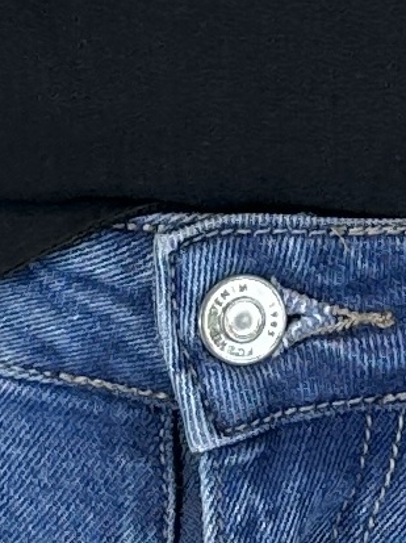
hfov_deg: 8.2
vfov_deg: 10.4
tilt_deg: -9.1
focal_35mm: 180
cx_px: 355
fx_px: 2819
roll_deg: +0.1
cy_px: -429
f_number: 1.78
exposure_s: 1/104
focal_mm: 6.86
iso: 50
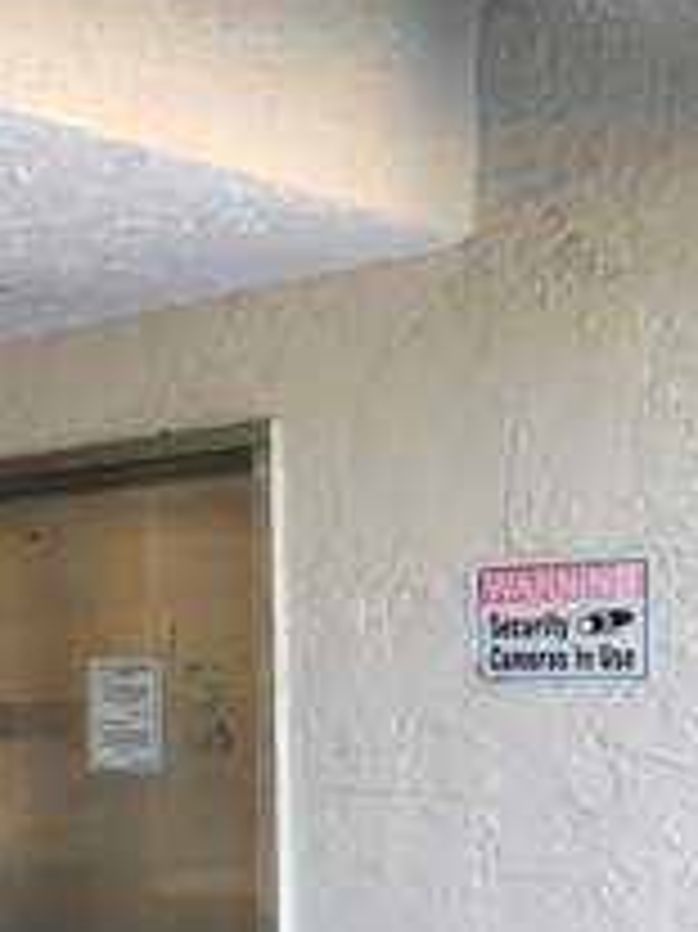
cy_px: 689
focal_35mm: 65
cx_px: -293
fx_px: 1749
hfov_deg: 20.0
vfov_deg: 29.4
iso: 40
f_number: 1.8
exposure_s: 1/120
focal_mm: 3.99
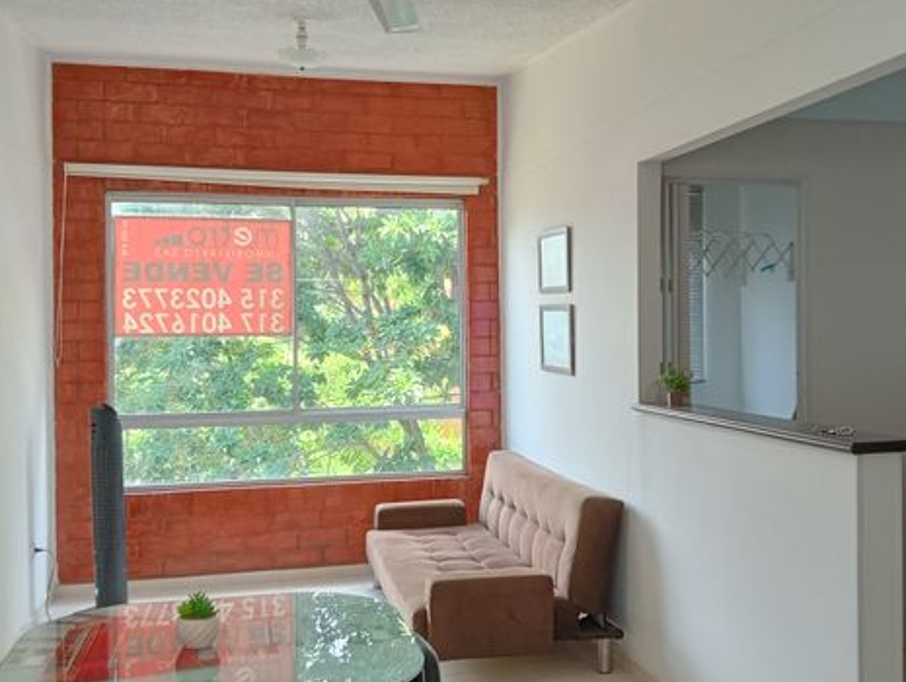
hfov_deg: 46.7
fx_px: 1048
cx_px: 473
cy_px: 335
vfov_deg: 36.0
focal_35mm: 40
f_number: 1.8
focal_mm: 3.98
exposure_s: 1/152
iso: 99
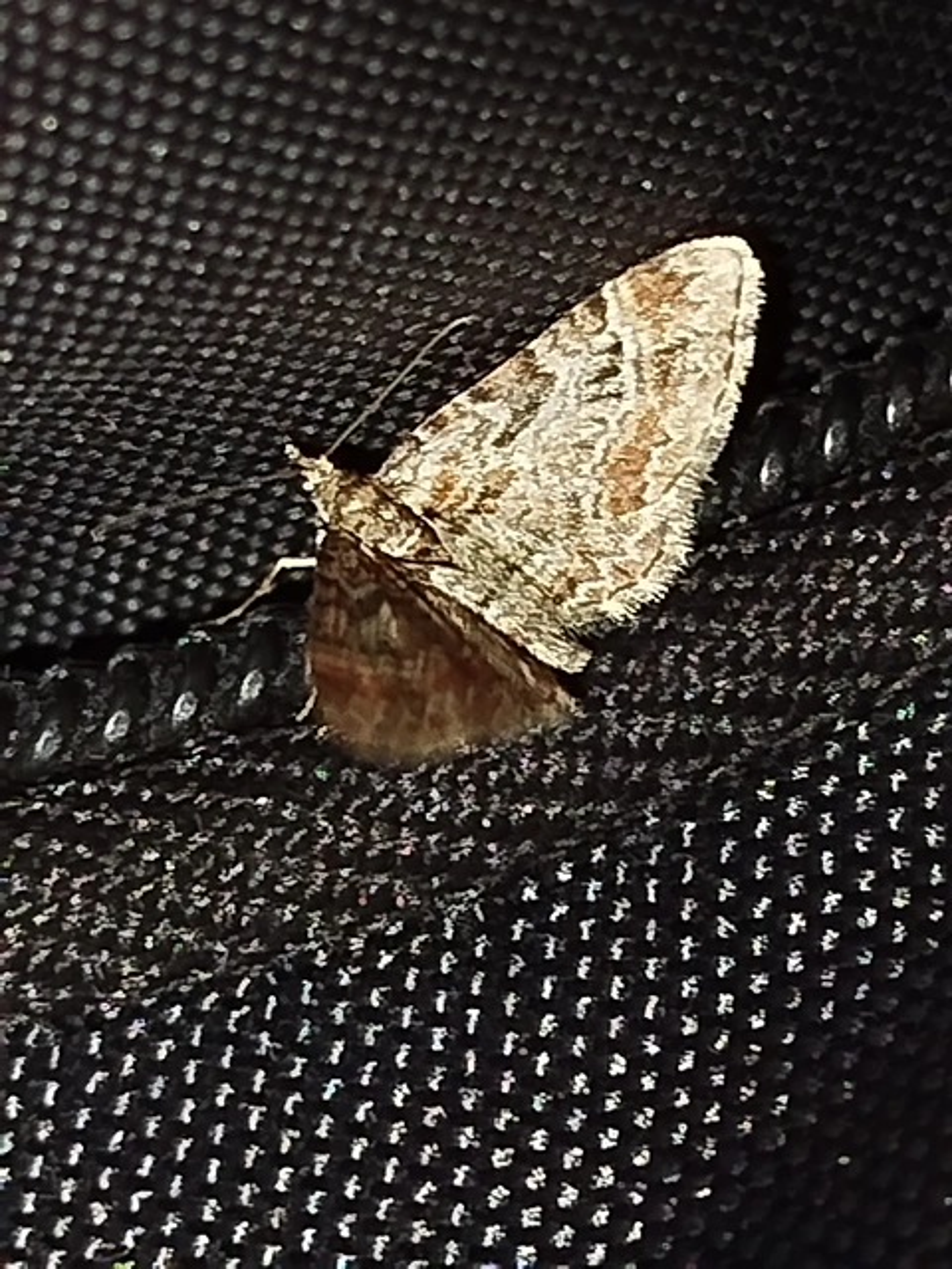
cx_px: 476
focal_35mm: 127
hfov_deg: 11.7
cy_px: 634
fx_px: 4657
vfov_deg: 15.5
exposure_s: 1/50
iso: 200
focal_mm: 5.31
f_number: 1.7
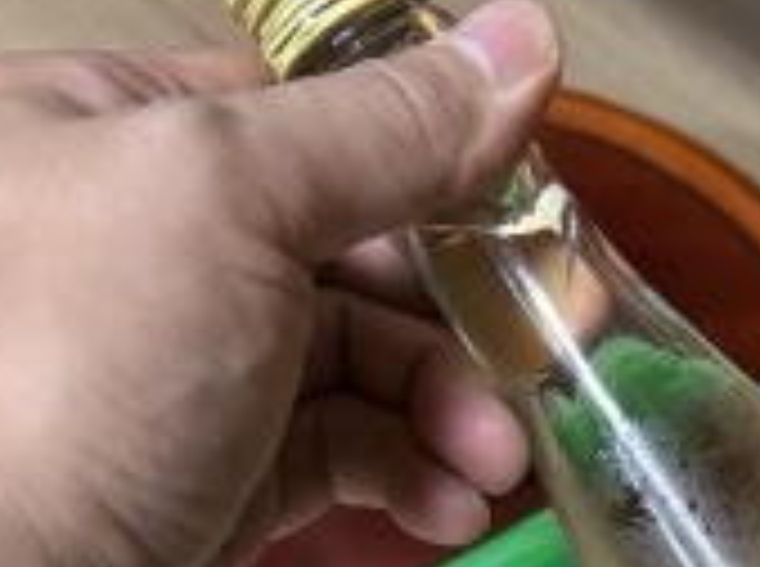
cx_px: 796
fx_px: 1621
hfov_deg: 24.9
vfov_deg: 18.6
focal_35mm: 74
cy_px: 706
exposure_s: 1/60
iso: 320
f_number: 1.5
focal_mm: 5.7
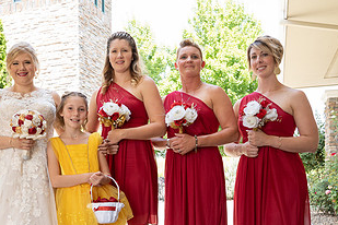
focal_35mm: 45
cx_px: 75
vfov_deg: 29.0
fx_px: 422
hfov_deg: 42.0
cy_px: 187
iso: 640
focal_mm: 24
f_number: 5
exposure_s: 1/200
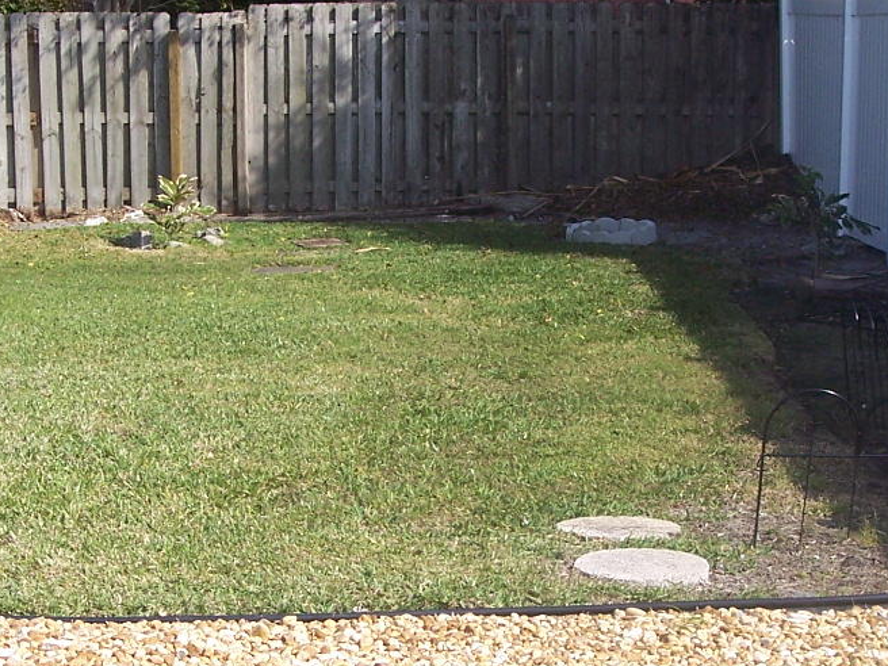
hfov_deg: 22.0
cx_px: 333
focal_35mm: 89
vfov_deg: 16.6
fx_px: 2283
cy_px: 260
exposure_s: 1/500
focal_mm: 8
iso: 100
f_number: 4
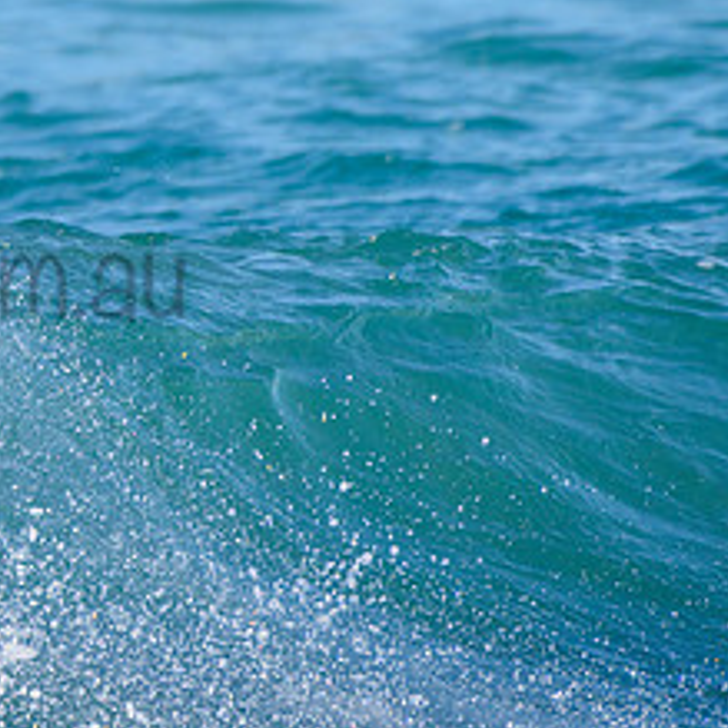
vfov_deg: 1.3
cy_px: 110
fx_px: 32764
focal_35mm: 1377
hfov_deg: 1.3
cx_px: -341
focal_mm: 500
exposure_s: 1/2000
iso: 180
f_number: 5.6
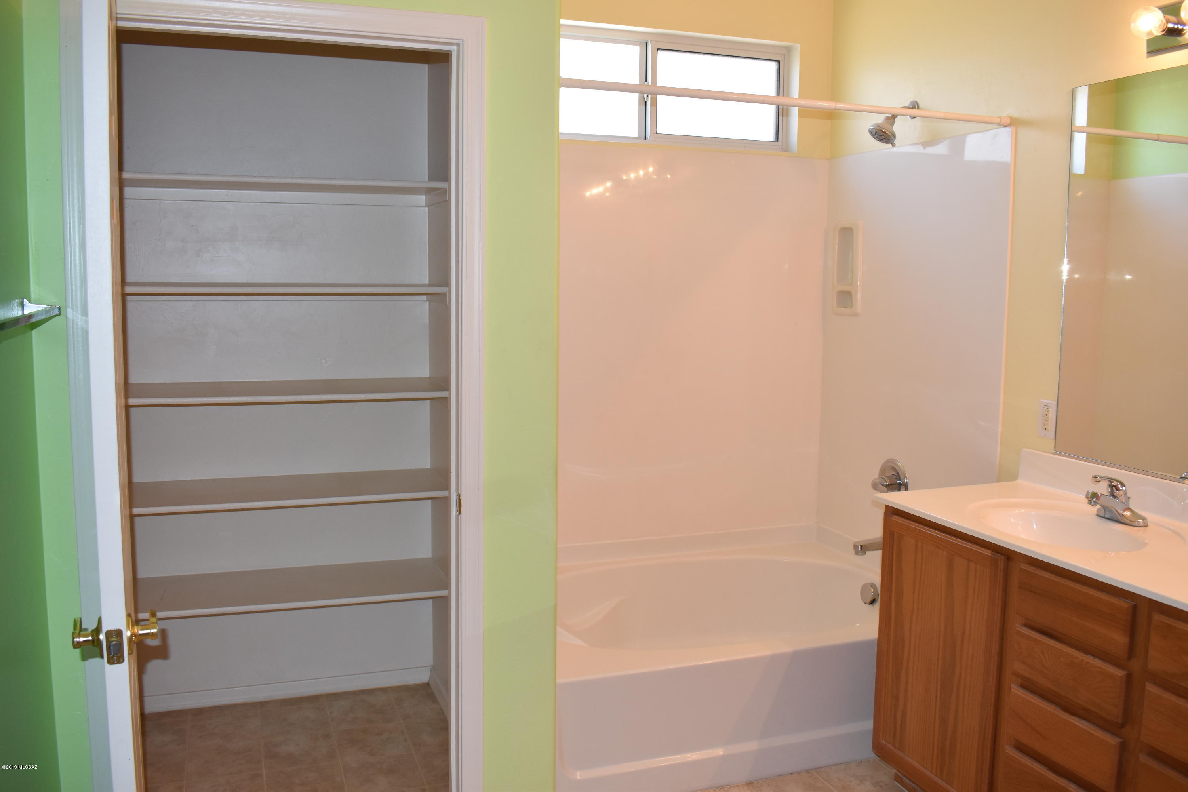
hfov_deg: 61.9
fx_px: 990
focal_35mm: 30
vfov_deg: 43.6
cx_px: 594
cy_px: 396
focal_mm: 20
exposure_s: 1/125
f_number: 5.6
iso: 720
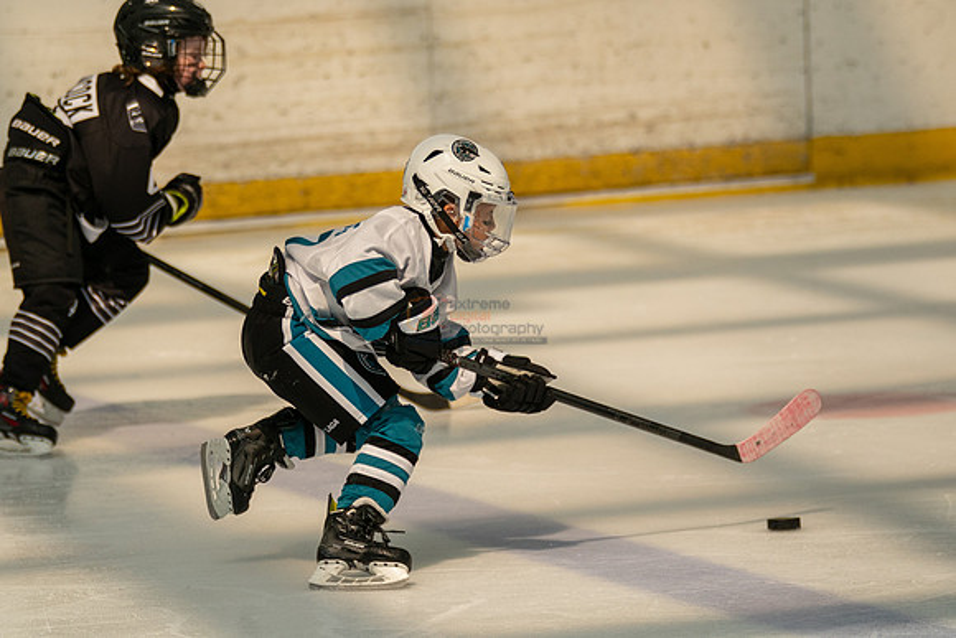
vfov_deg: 4.5
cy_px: 306
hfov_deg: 6.7
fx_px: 8203
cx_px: 359
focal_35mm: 309
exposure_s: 1/8000
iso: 1600
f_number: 3.2
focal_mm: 197
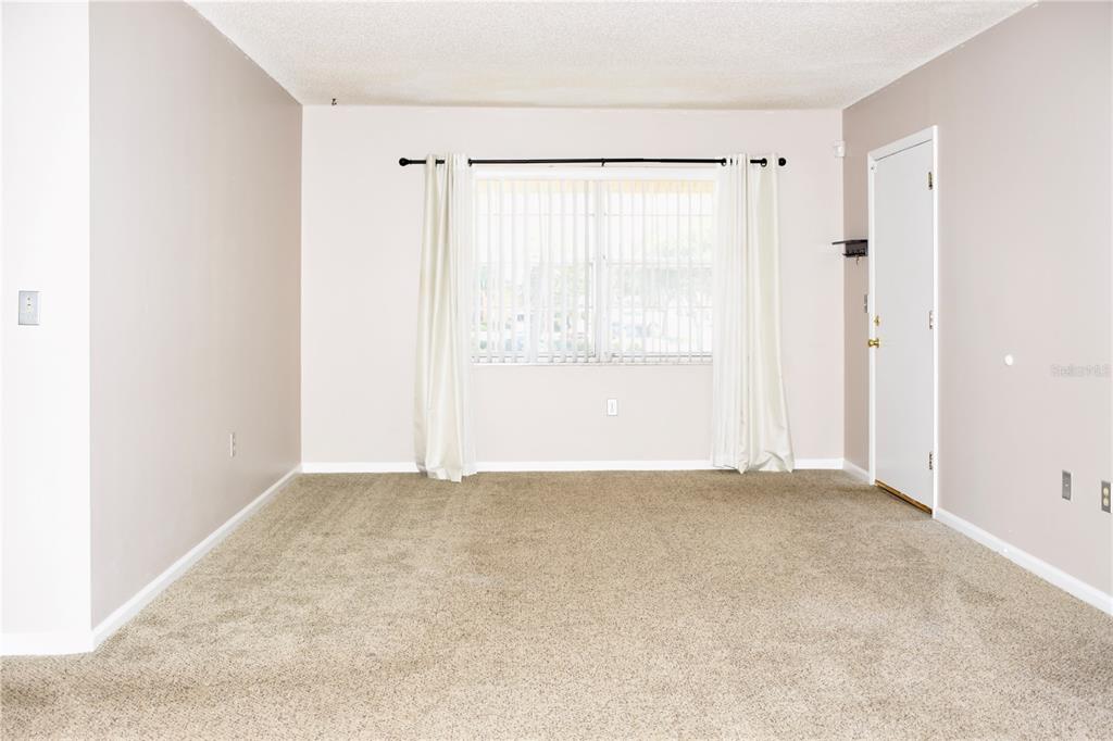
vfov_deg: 39.9
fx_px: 1020
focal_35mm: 33
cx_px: 556
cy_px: 370
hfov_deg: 57.2
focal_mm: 22
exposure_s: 1/60
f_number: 4
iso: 100
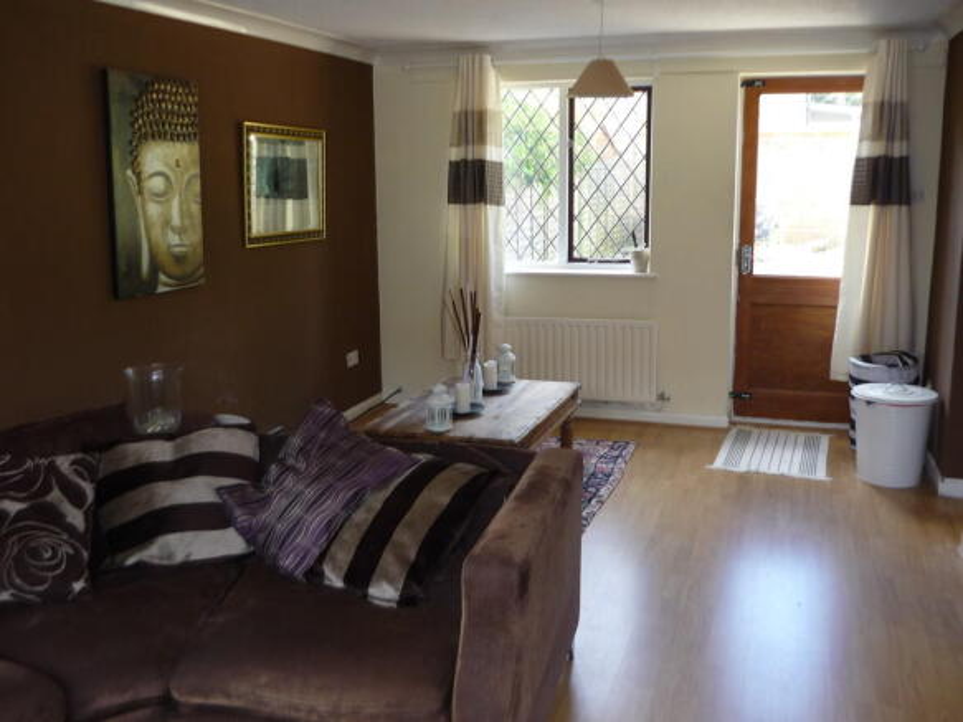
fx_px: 918
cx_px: 482
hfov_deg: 55.4
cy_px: 361
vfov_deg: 42.9
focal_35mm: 33
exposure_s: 1/30
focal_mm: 5.5
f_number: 2.8
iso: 100
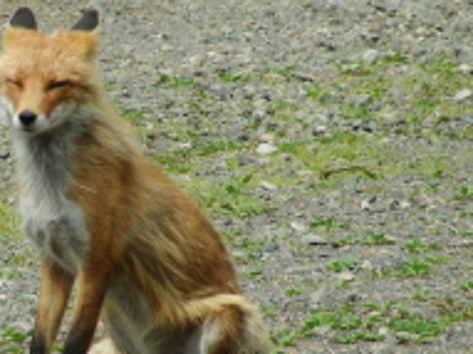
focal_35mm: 755
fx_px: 10310
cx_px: 40
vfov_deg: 2.0
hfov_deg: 2.6
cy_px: 219
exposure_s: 1/192
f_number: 4
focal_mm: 63.3
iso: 50
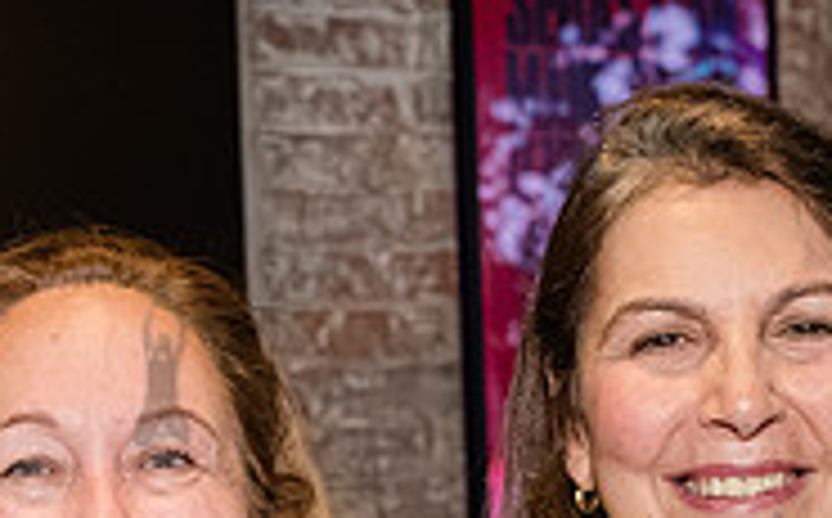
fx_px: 2875
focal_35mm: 127
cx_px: 152
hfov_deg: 16.3
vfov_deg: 9.9
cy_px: 798
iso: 8000
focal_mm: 35
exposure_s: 1/400
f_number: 5
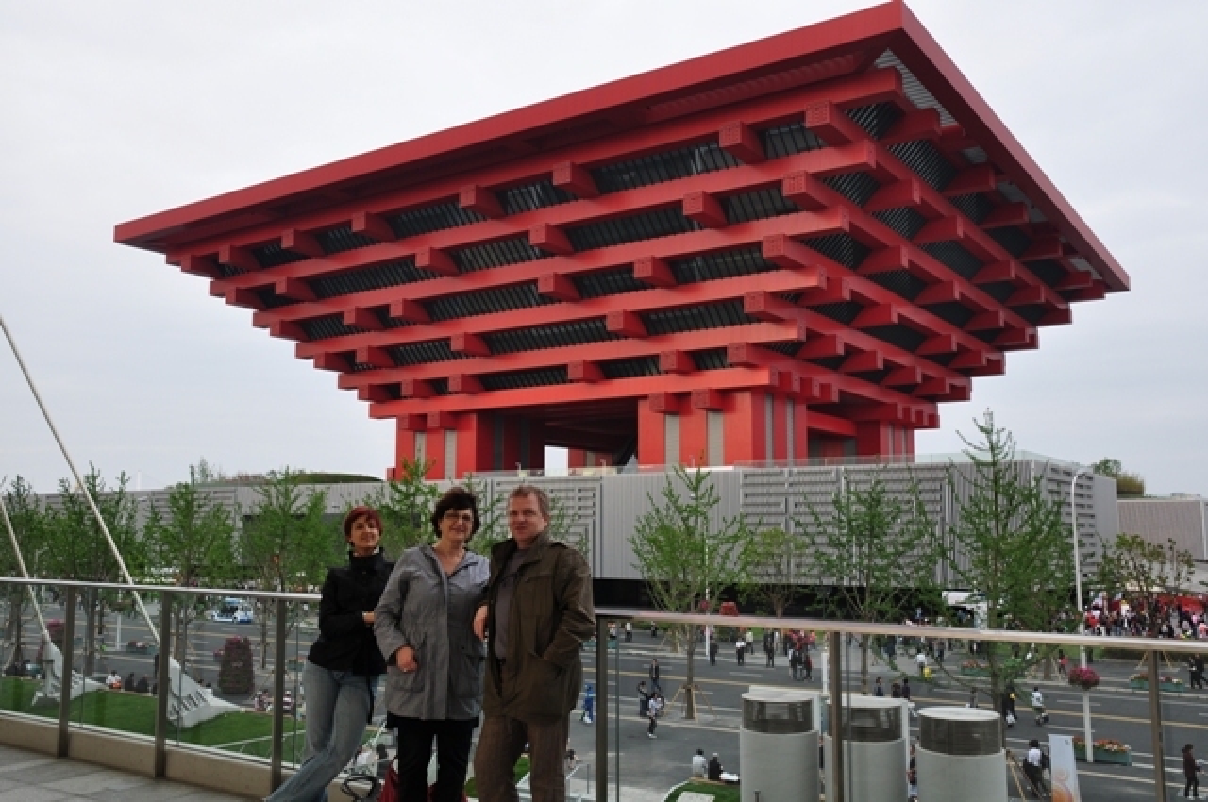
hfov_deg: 62.0
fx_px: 1005
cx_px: 604
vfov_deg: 43.5
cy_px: 401
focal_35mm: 30
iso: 200
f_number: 9
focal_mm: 20
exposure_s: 1/100
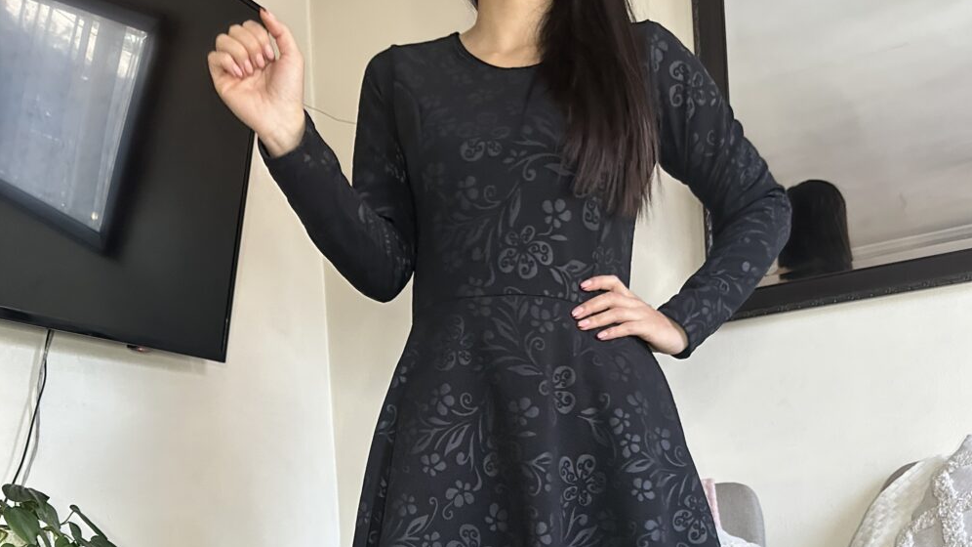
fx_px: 902
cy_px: 547
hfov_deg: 56.6
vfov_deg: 31.2
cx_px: 485
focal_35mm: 35
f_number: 1.78
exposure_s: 1/60
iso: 800
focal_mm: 6.86
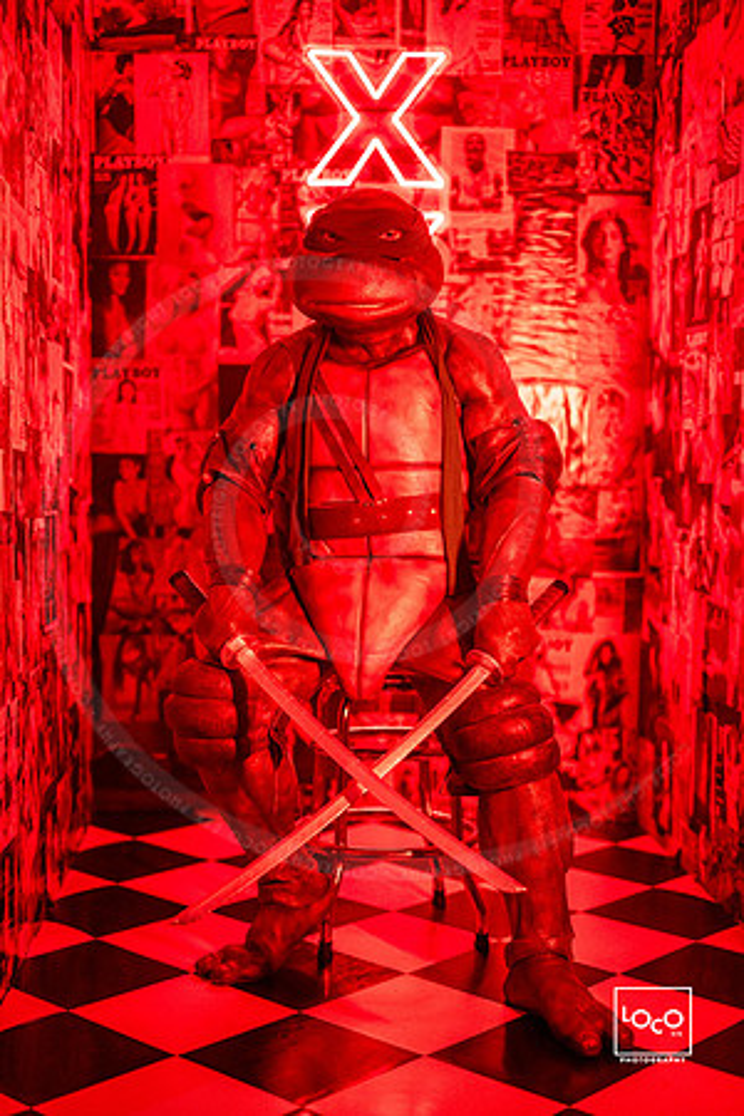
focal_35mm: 50
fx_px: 1550
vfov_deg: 39.6
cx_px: 372
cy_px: 558
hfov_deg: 27.0
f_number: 1.2
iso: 1000
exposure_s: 1/250
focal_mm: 50
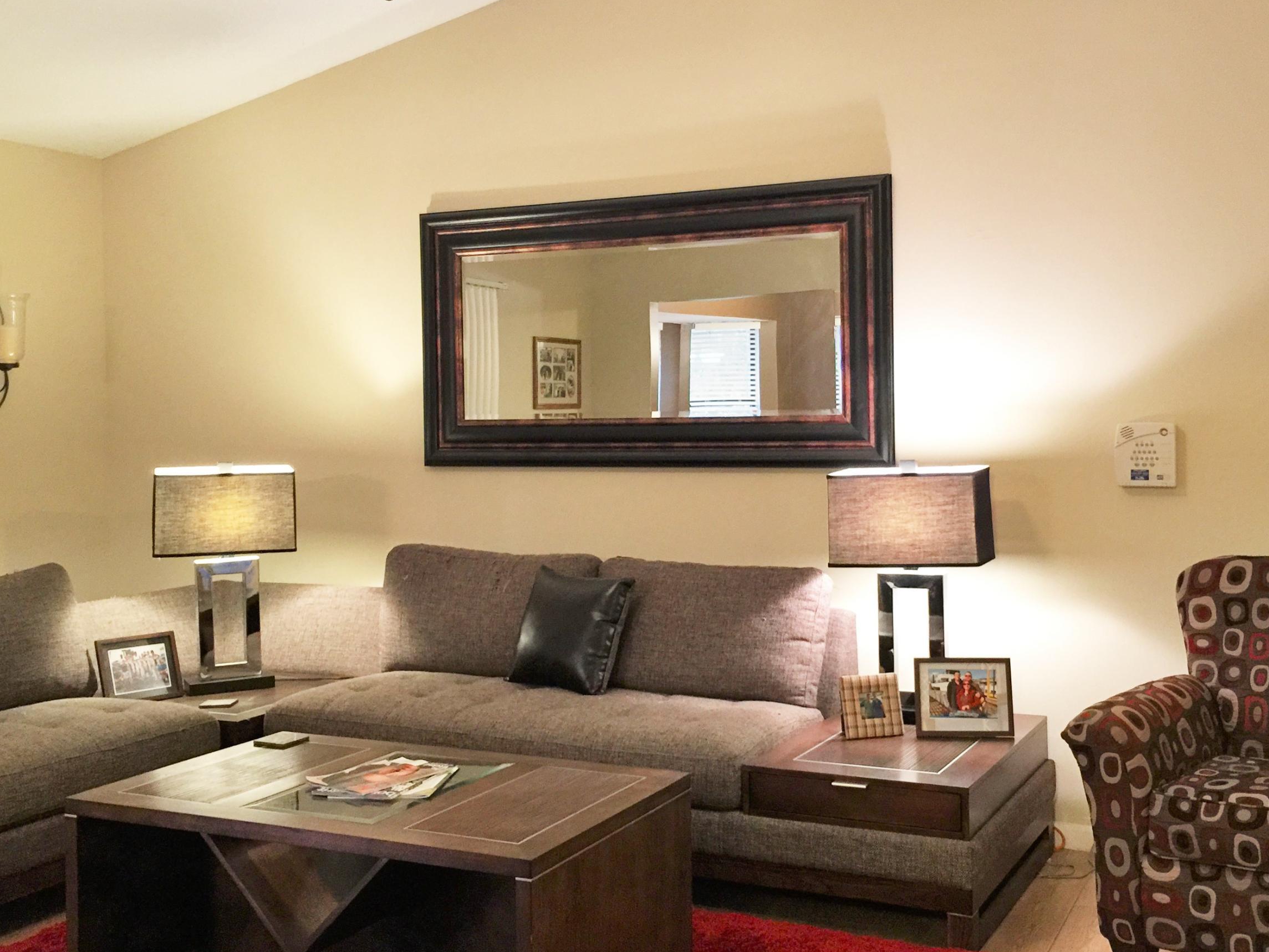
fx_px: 1393
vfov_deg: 37.7
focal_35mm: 38
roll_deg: +0.4
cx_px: 690
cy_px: 444
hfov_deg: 48.9
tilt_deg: -1.2
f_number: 2.2
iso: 125
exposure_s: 1/10
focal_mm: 4.15
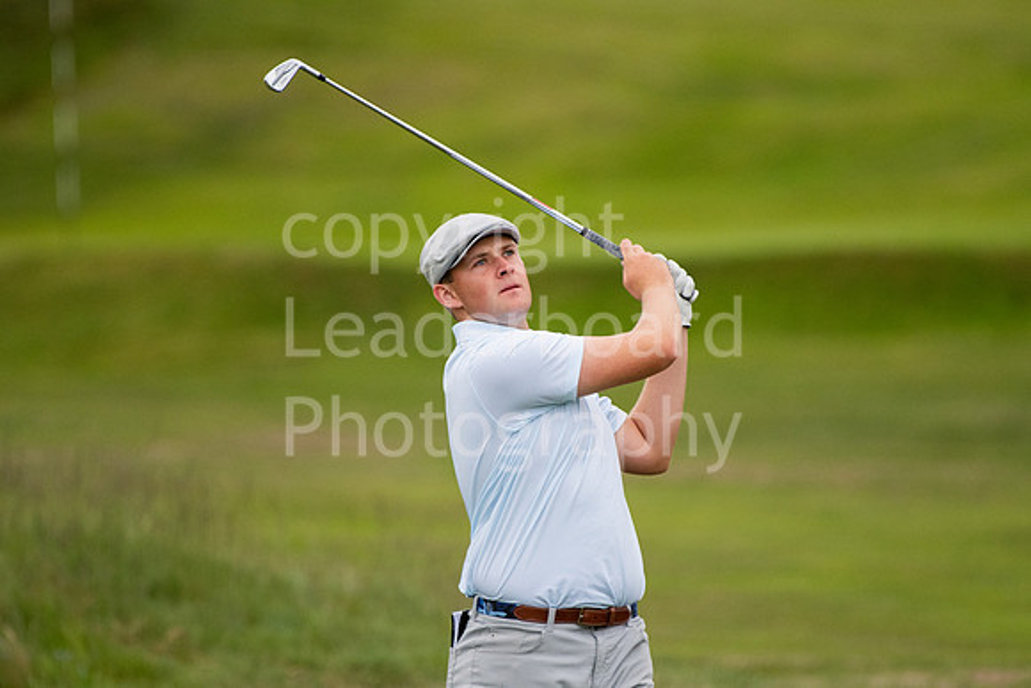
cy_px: 344
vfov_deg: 1.8
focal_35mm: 750
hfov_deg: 2.7
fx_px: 21483
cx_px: 516
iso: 1600
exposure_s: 1/1600
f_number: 5.6
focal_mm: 500
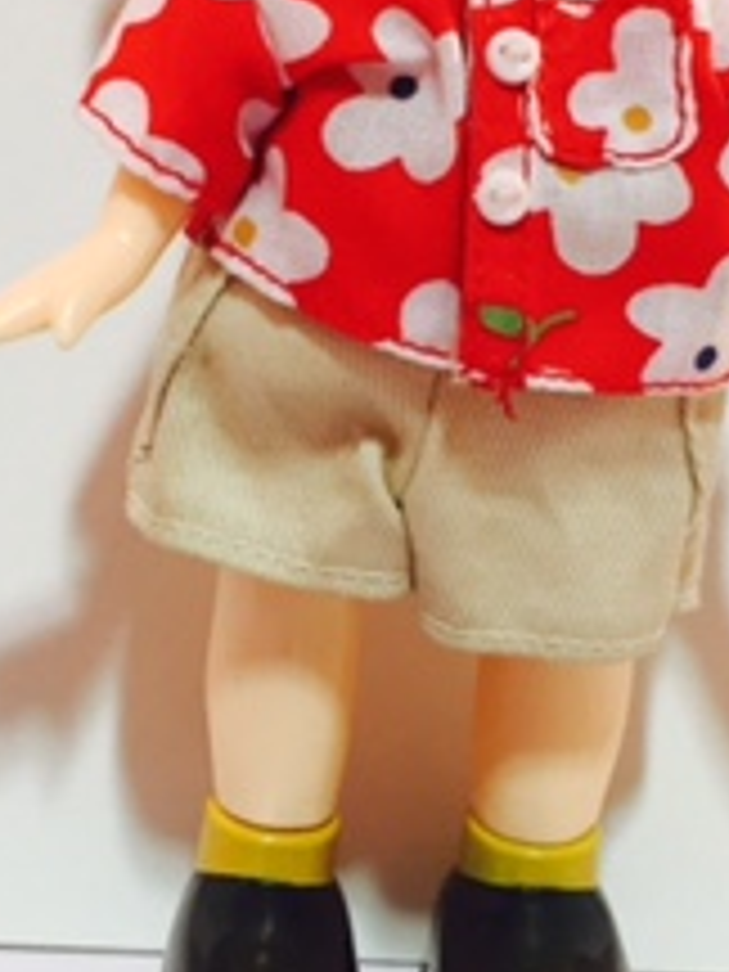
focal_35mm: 86
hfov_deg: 17.2
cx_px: 405
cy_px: 351
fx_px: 2415
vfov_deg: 22.7
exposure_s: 1/33
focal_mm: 4.15
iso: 100
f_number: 2.2
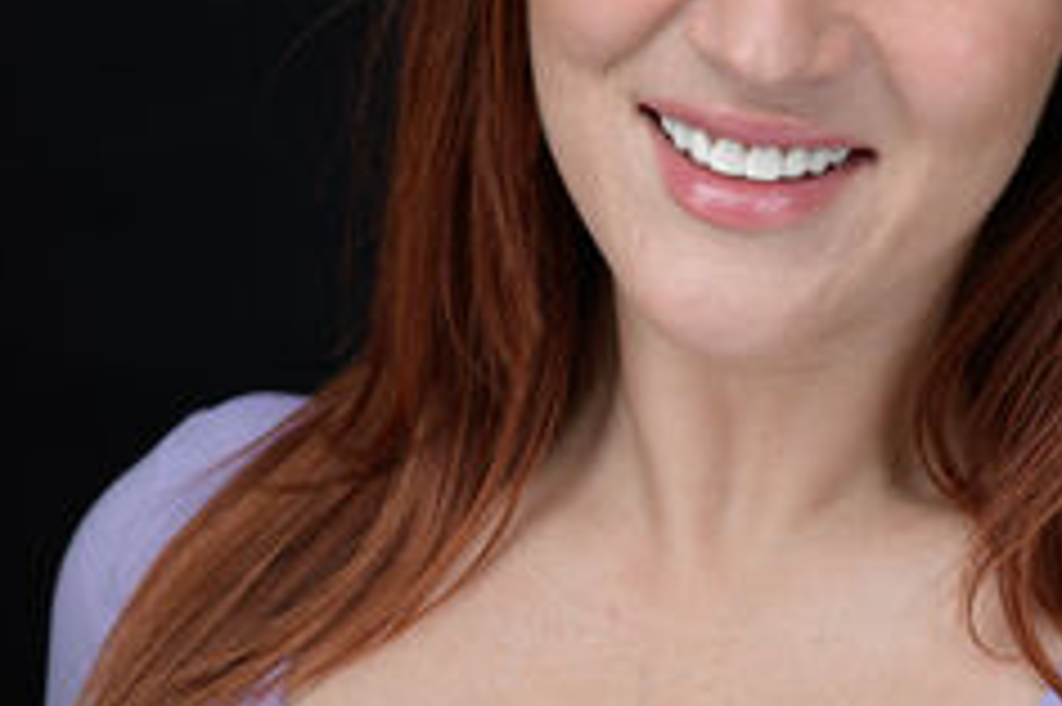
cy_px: 202
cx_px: 662
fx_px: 5041
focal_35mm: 171
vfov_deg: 8.0
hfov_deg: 12.0
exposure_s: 1/250
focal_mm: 85
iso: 100
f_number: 8
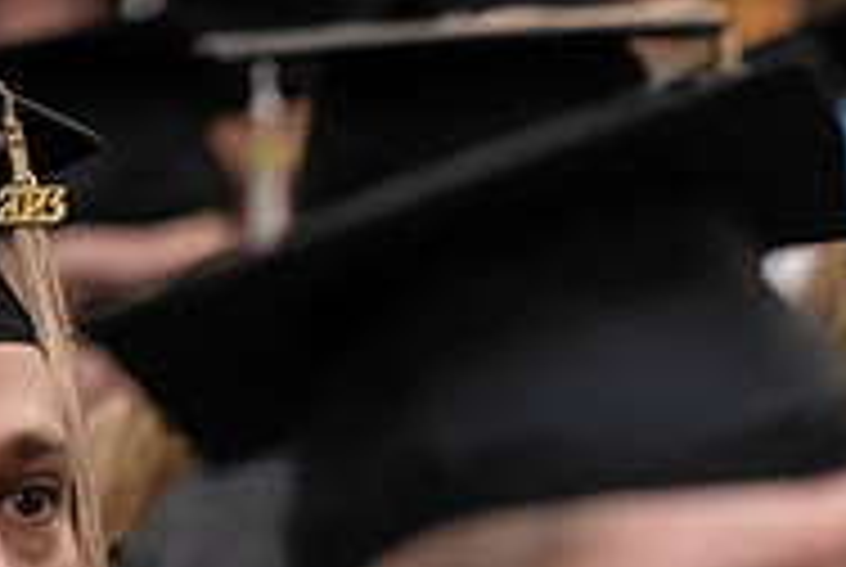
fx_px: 12686
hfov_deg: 3.8
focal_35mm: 539
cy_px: 610
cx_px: 1256
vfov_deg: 2.6
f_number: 3.2
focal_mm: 175
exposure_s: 1/200
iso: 2500
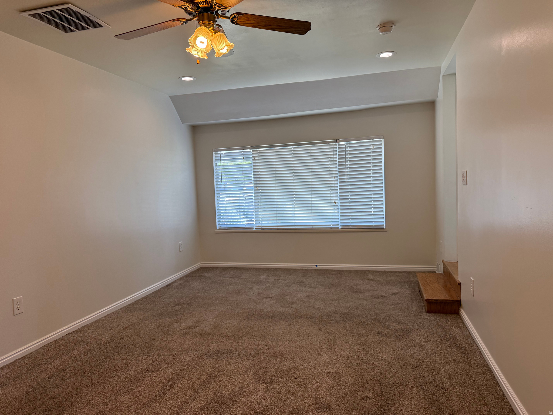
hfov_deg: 71.6
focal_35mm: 24
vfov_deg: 56.8
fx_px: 383
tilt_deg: -3.3
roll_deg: +2.1
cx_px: 276
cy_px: 208
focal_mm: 6.76
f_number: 1.78
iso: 125
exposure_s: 1/219
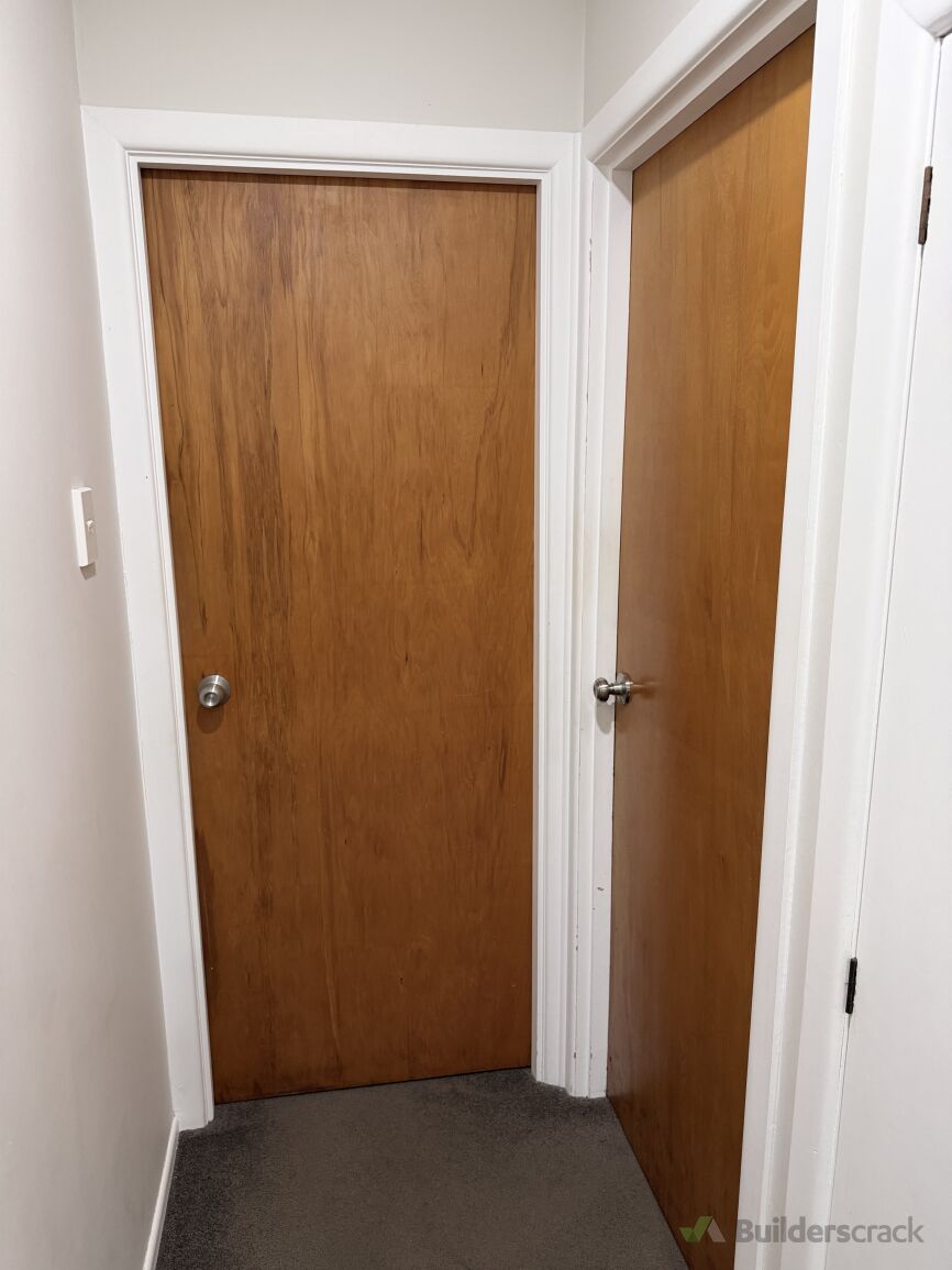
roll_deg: +0.0
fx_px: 880
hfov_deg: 56.8
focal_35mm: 24
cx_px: 476
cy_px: 635
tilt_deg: -12.6
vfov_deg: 71.6
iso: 320
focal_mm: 6.76
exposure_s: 1/60
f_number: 1.78
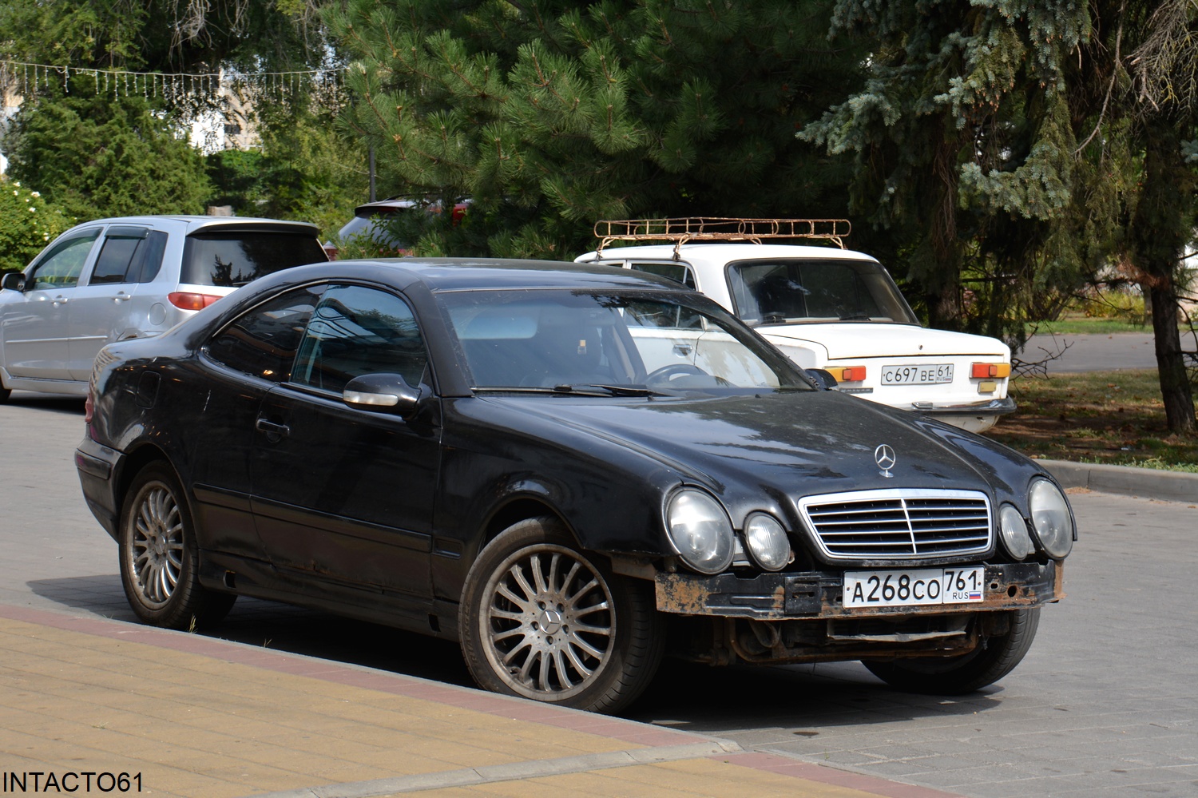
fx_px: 3094
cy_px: 399
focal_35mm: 93
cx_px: 599
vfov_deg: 14.7
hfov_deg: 21.9
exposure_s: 1/250
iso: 200
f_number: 8
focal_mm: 62
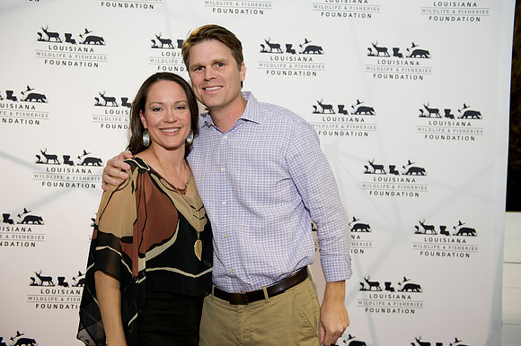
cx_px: 260
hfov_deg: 43.6
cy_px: 173
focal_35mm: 45
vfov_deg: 29.8
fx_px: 651
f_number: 3.5
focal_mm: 45
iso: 800
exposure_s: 1/125
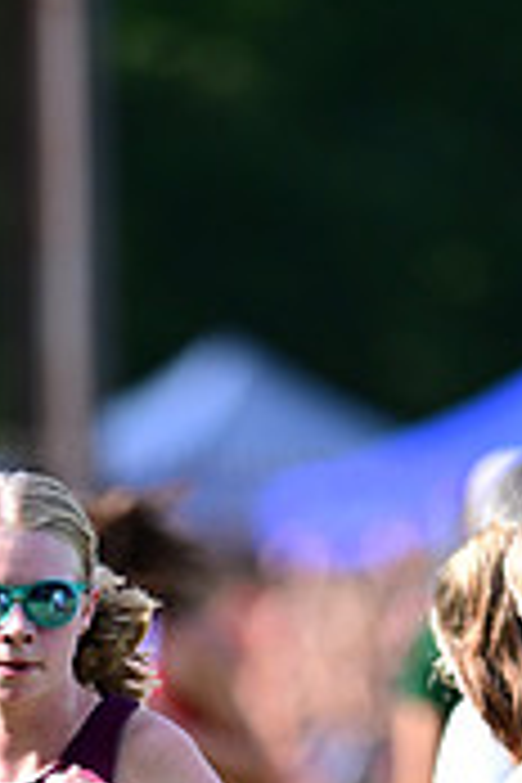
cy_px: 1170
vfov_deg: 2.1
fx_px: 21727
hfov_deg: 1.4
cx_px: 7
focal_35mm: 999
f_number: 2.8
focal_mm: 300
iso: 360
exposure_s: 1/2000
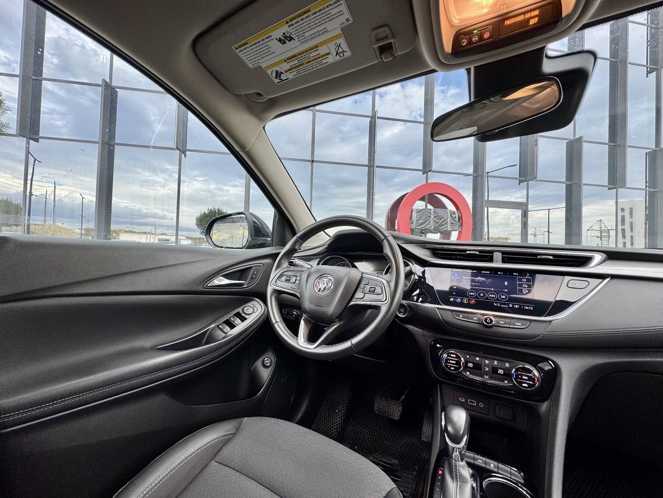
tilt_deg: +2.0
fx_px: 268
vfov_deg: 85.7
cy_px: 249
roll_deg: -1.8
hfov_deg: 102.1
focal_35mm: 14
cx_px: 332
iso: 100
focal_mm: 2.22
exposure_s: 1/99
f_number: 2.2
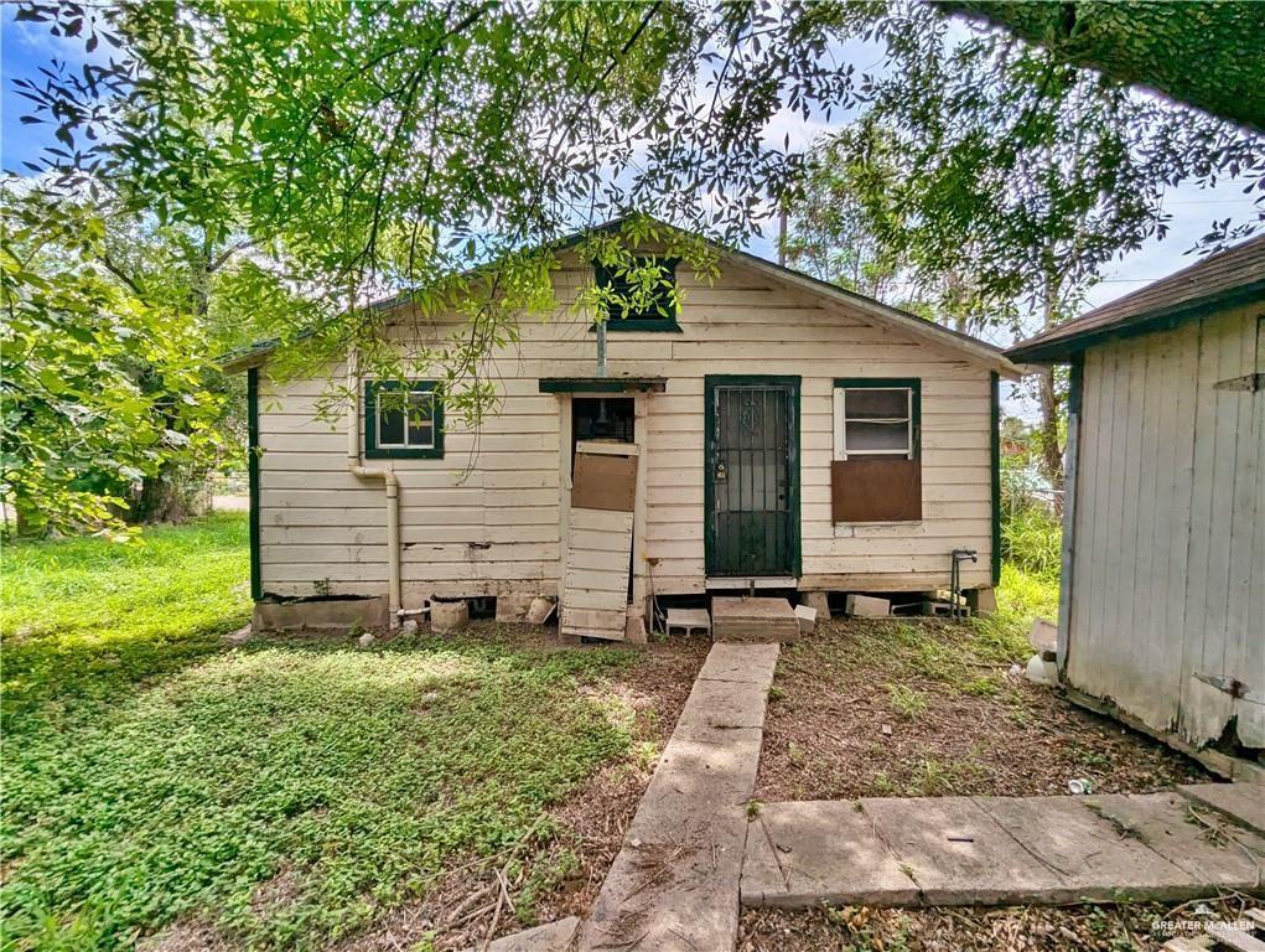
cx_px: 632
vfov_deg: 78.2
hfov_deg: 94.4
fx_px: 585
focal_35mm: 16
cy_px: 476
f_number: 2.2
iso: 49
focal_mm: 2.35
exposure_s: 1/1742
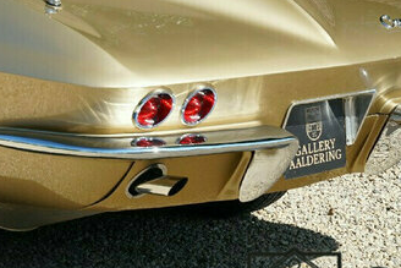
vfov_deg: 7.1
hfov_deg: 10.5
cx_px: -65
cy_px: -64
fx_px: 2146
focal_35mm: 193
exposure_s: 1/160
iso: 100
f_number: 5.6
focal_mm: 52.7
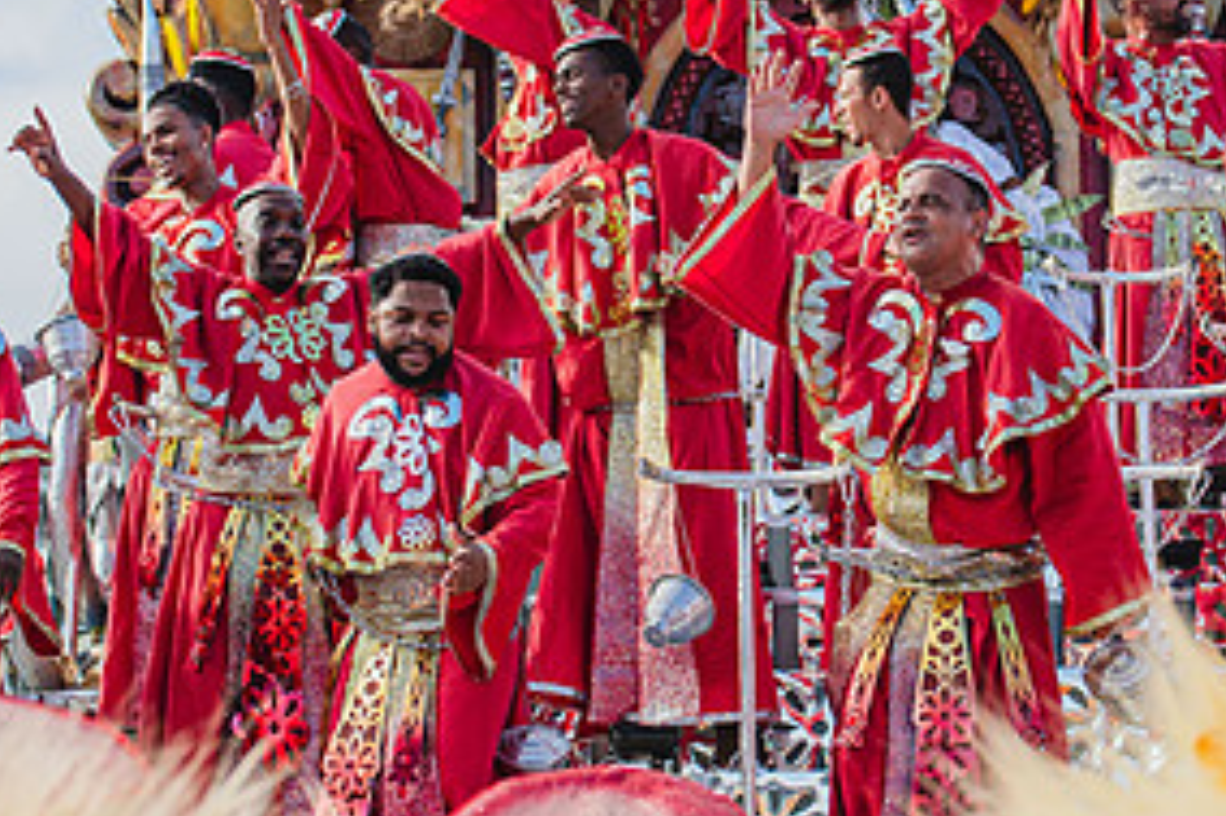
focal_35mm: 143
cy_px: 212
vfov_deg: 9.6
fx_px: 4867
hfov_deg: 14.3
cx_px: 945
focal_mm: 70
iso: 400
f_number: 5.6
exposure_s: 1/1600
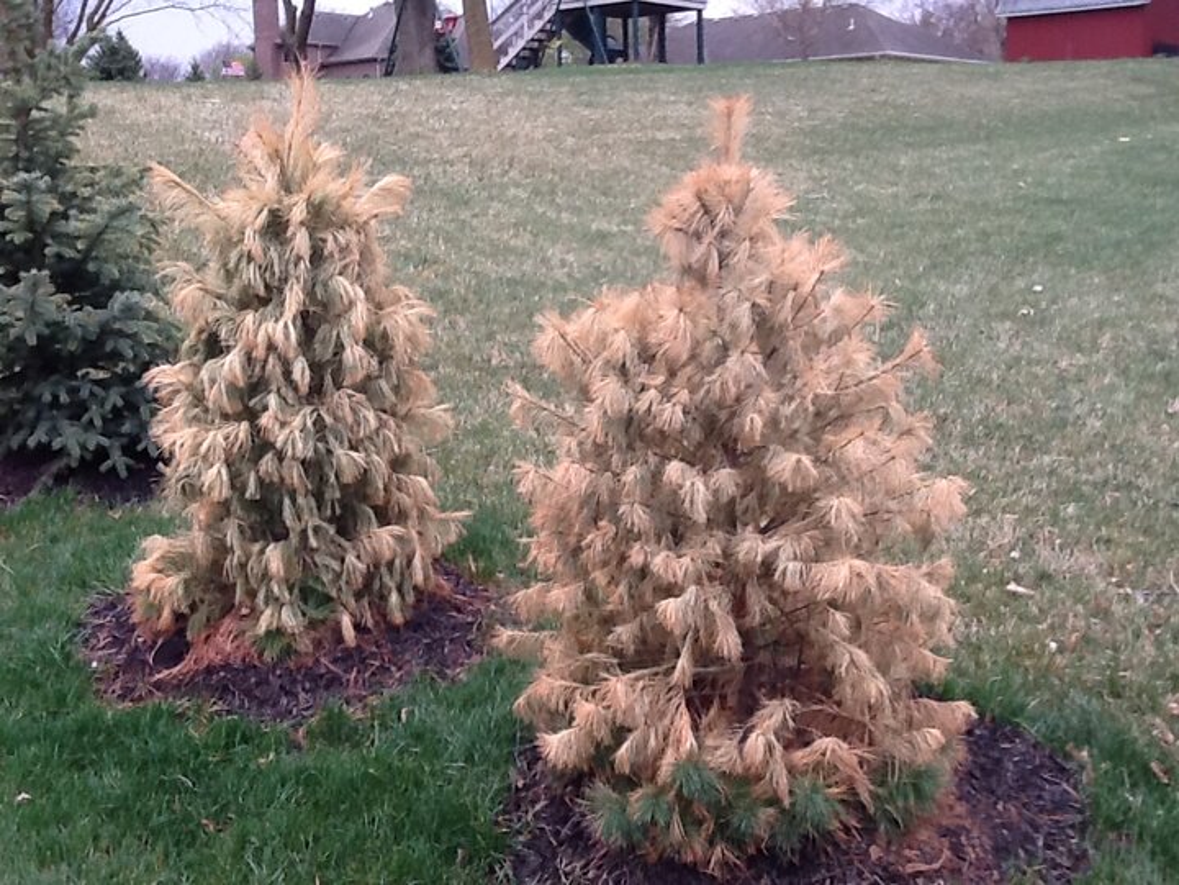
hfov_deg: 42.9
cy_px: 442
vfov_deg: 32.9
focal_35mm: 44
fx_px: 1499
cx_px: 590
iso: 40
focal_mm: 2.03
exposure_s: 1/382
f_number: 2.4
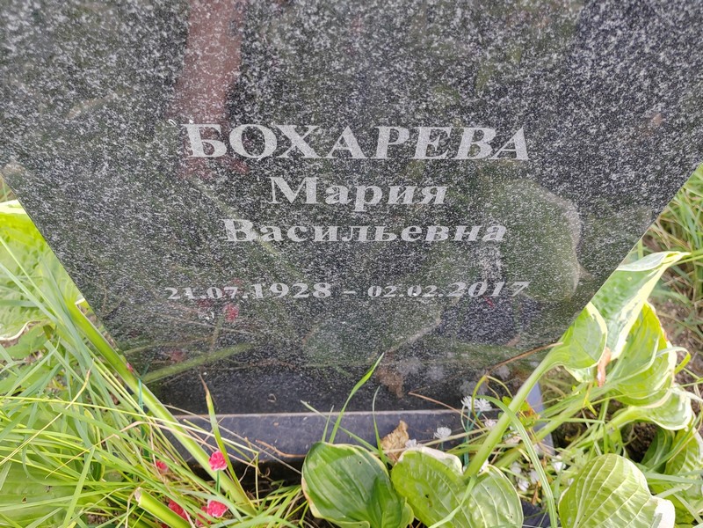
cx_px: 352
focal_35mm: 28
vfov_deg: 49.7
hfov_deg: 63.4
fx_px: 569
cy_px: 264
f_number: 1.9
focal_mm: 5.52
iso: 100
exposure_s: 1/160
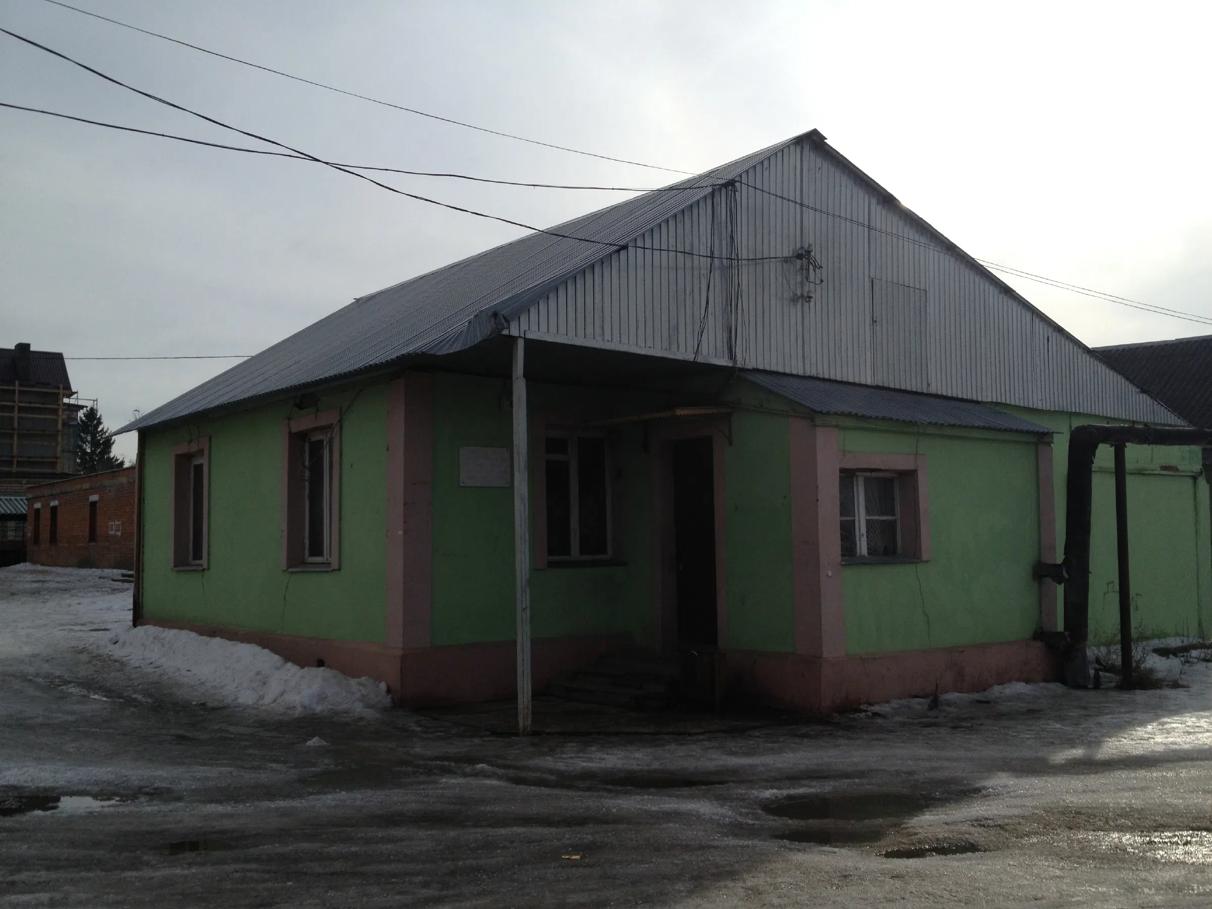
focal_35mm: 35
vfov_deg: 40.7
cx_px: 606
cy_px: 454
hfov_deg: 52.6
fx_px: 1225
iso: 50
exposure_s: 1/3067
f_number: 2.4
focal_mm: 4.28
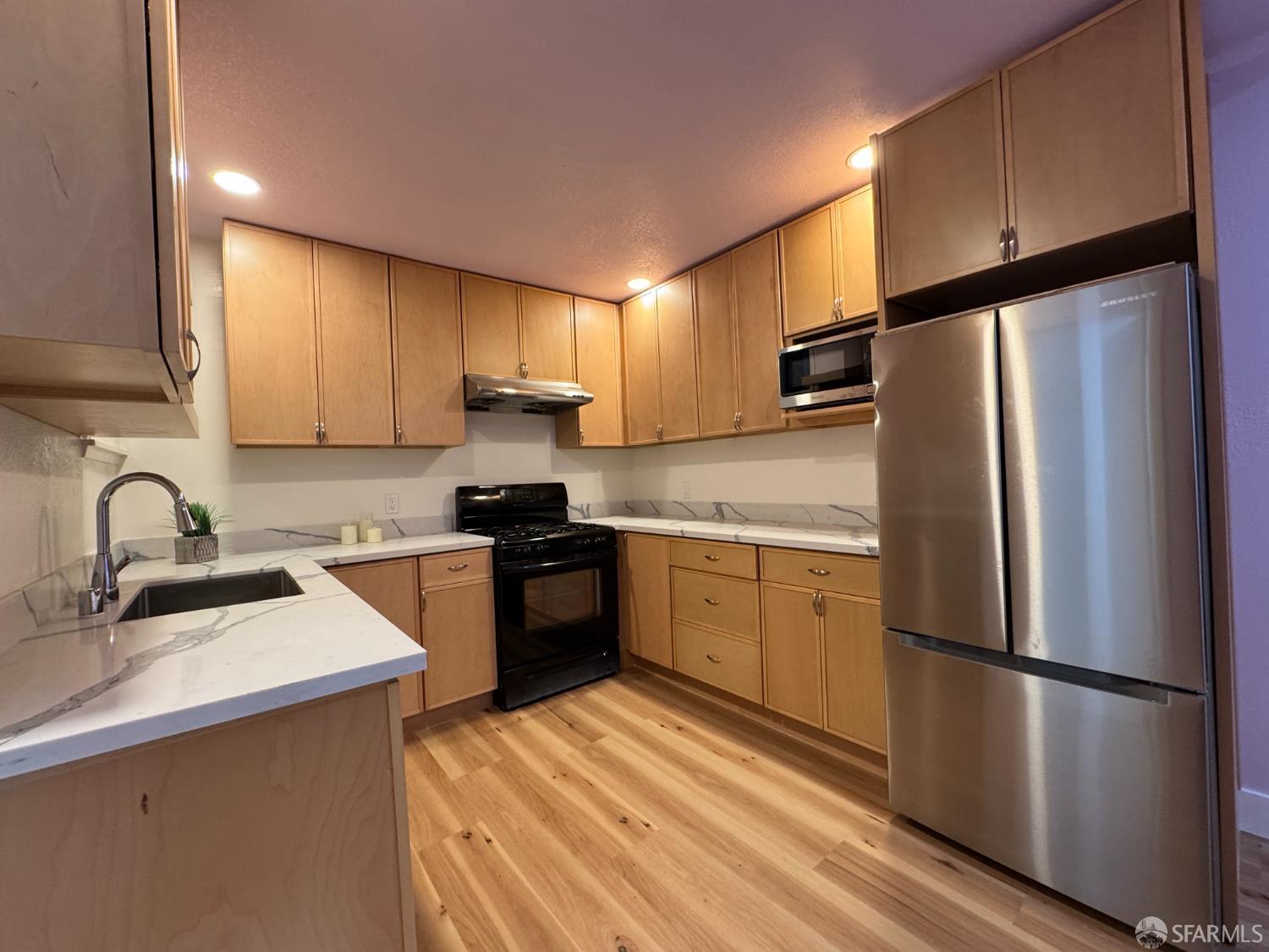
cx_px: 634
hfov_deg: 102.1
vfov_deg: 85.7
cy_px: 476
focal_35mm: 14
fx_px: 513
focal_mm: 2.22
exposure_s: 1/60
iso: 250
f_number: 2.2
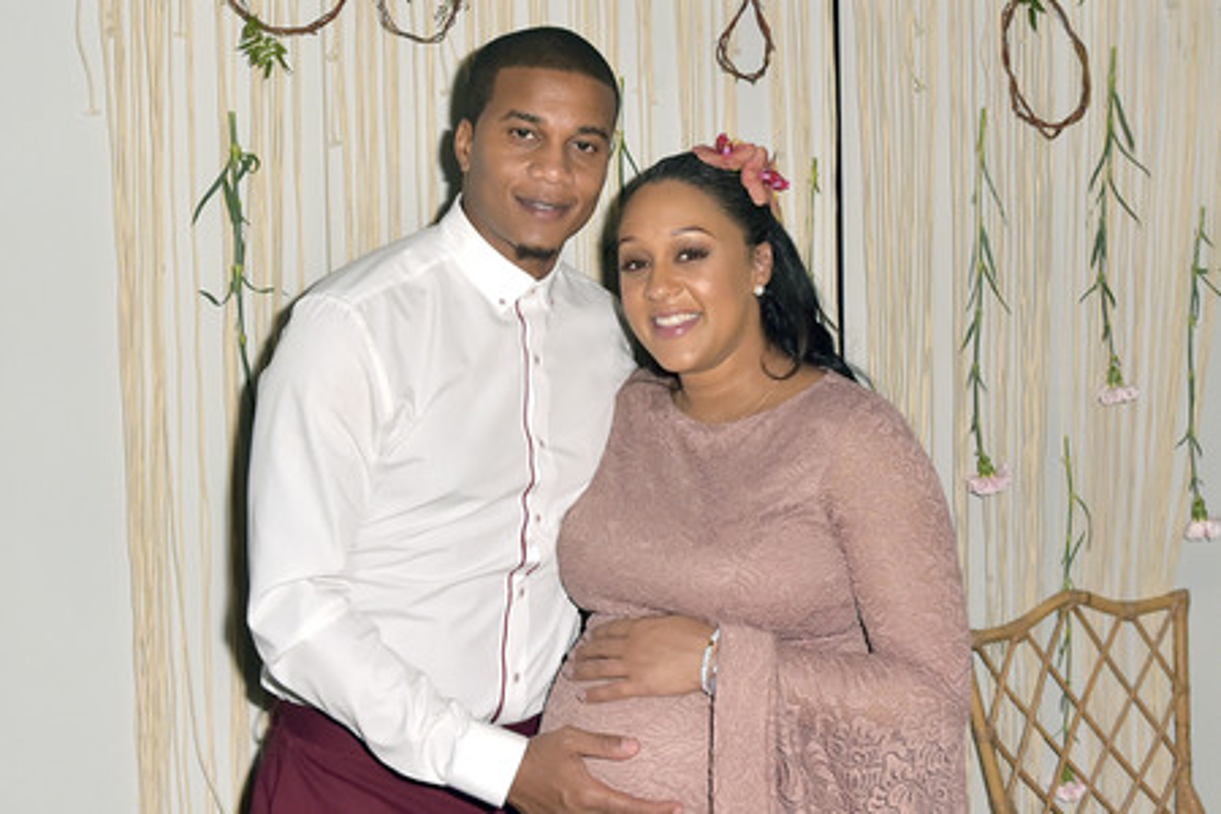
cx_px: 610
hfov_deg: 58.7
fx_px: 1085
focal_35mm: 32
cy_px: 407
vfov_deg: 41.1
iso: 1000
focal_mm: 32
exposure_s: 1/320
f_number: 6.3
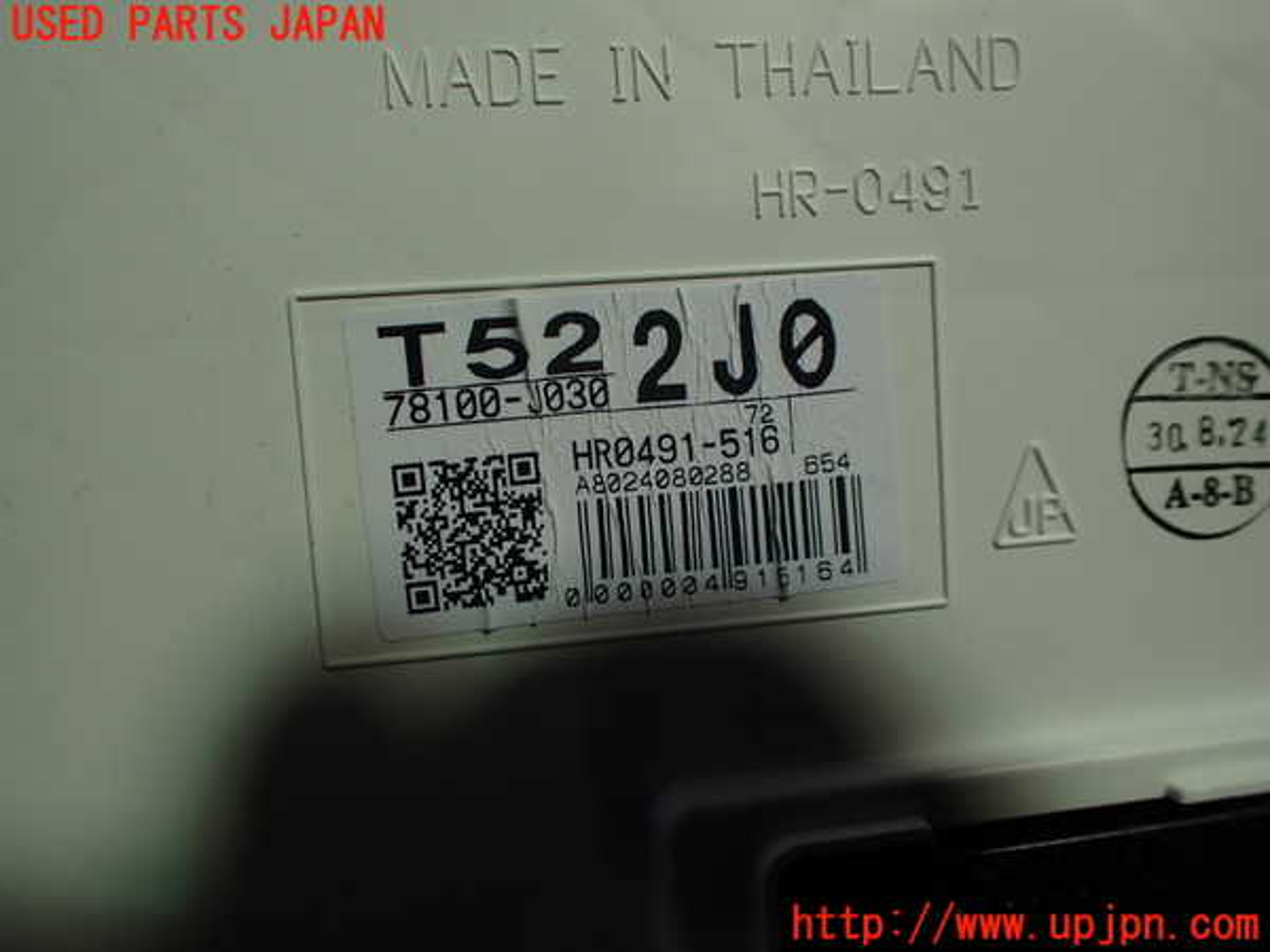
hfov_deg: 60.0
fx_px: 1101
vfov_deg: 46.8
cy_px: 476
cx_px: 635
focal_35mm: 30
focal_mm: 5.4
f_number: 2.3
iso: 125
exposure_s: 1/125
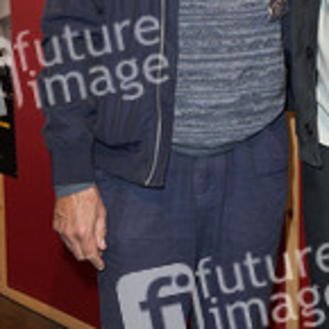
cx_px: 300
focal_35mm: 82
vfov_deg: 20.1
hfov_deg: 20.7
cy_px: -43
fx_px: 882
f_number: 5.6
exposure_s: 1/250
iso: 2000
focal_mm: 35
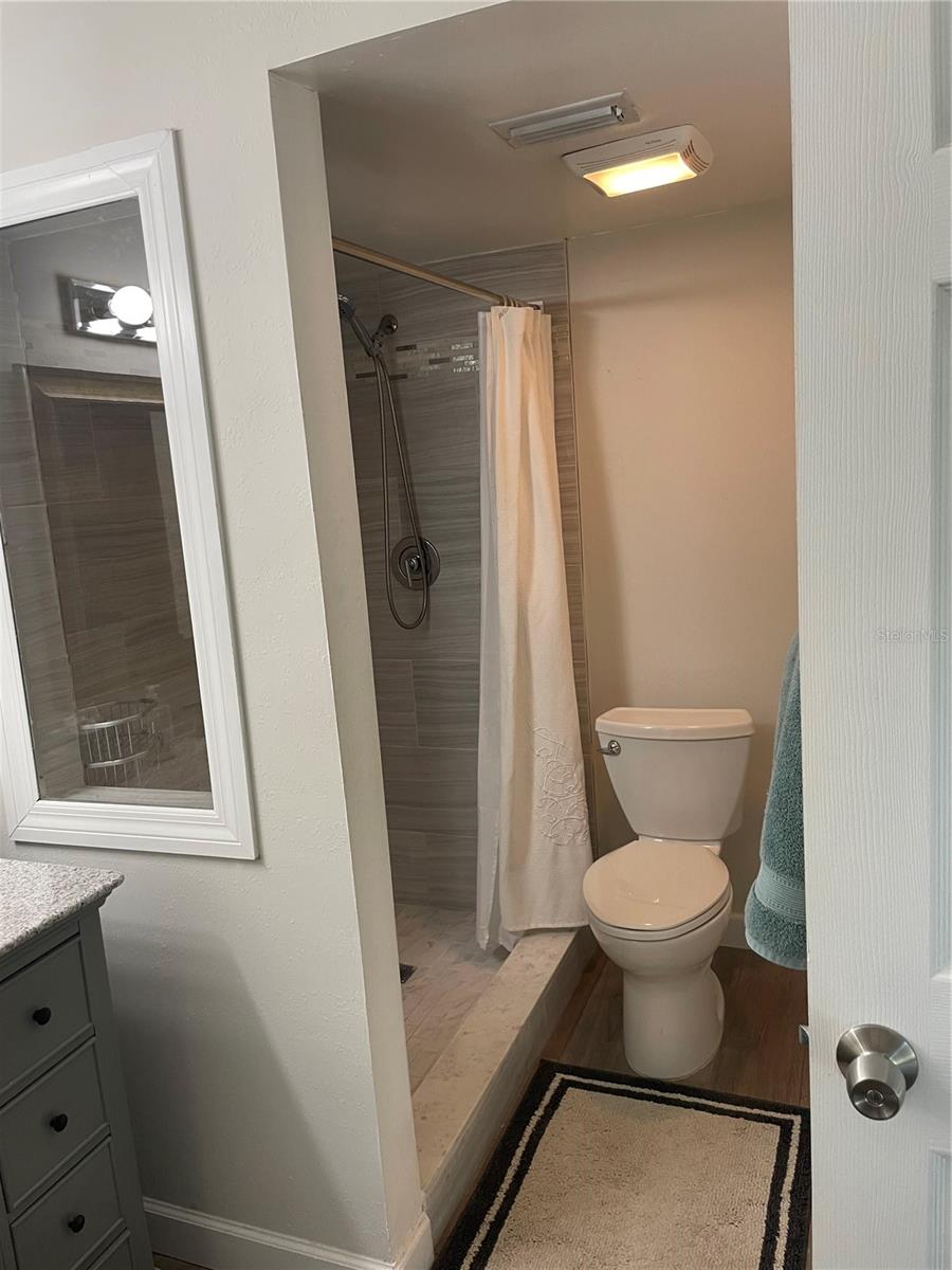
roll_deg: +3.7
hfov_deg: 53.1
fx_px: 953
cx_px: 476
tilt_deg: -8.3
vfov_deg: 67.3
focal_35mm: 26
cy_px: 635
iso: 80
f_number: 1.6
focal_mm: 4.2
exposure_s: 1/60
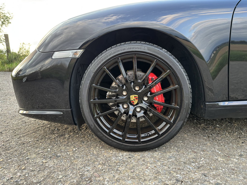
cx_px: 124
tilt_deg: -5.8
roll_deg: +3.4
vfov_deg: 53.1
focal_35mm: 26
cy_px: 92
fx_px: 186
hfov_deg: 67.3
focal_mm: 5.96
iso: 125
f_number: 1.6
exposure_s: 1/121
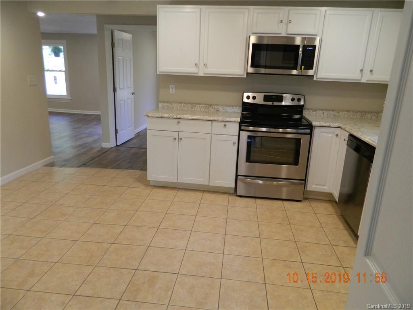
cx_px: 206
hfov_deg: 69.4
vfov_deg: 54.9
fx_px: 298
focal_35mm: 25
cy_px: 155
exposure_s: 1/30
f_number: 3.1
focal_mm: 4.5
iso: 160
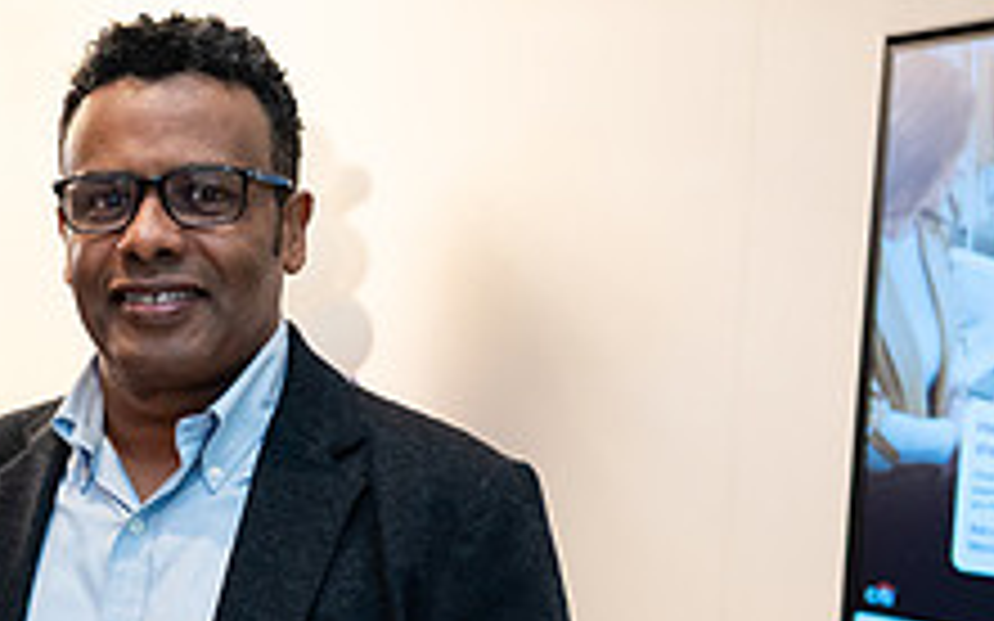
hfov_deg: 25.4
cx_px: -63
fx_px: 2058
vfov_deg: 16.7
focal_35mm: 76
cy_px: 648
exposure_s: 1/320
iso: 1600
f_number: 3.2
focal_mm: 28
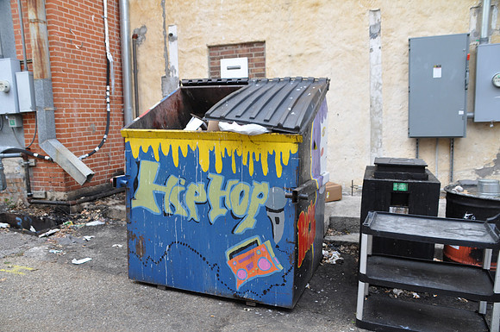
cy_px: 166
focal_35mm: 30
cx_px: 250
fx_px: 416
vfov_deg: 43.5
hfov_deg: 62.0
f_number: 5.6
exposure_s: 1/125
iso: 320
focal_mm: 20
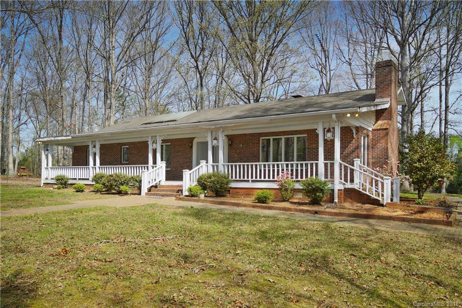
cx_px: 231
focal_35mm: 29
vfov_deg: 45.0
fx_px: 372
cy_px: 154
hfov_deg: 63.7
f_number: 8
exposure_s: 1/320
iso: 100
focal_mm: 29
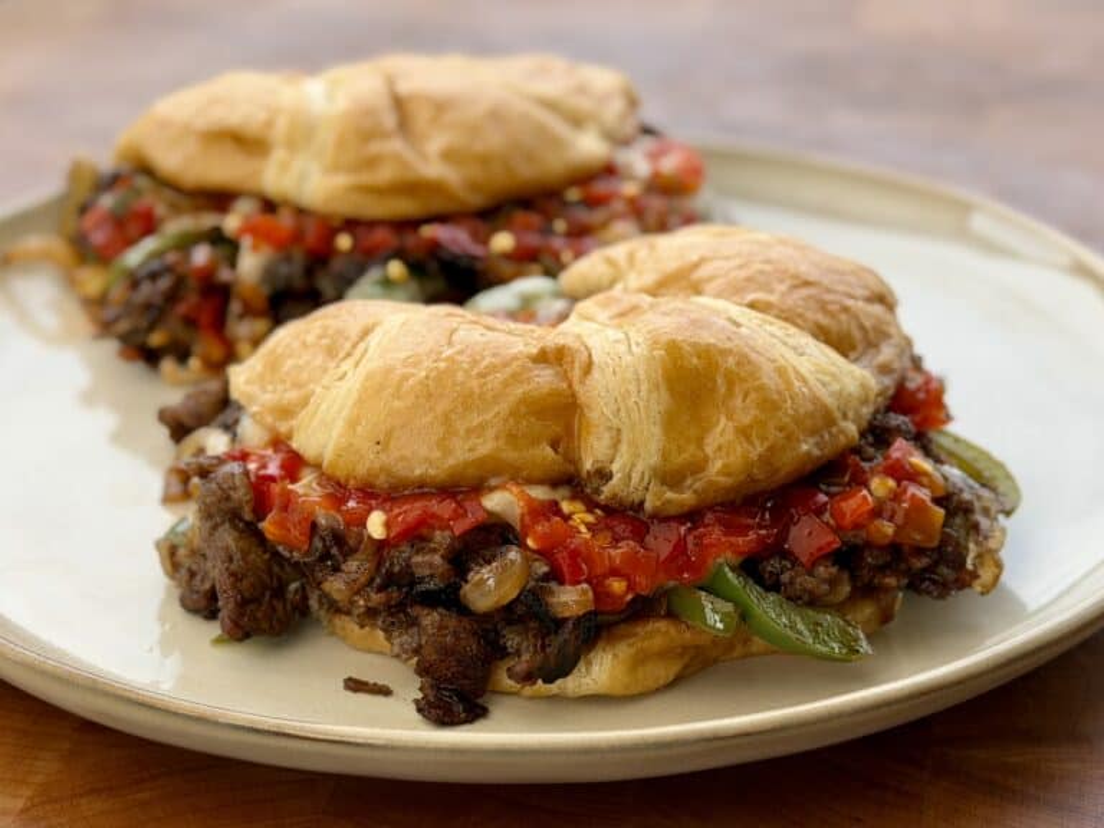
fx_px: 1531
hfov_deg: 39.7
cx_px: 552
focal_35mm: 48
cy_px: 414
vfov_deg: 30.3
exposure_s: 1/1513
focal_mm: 6.76
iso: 64
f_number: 1.78
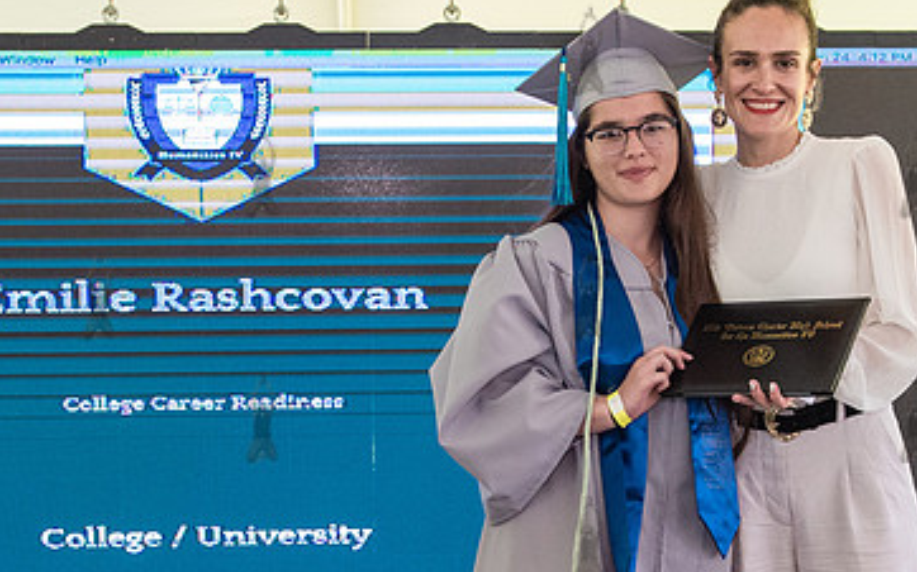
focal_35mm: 77
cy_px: 446
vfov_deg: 16.8
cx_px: 457
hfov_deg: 26.8
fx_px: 1924
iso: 2500
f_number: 4
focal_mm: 32
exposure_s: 1/800
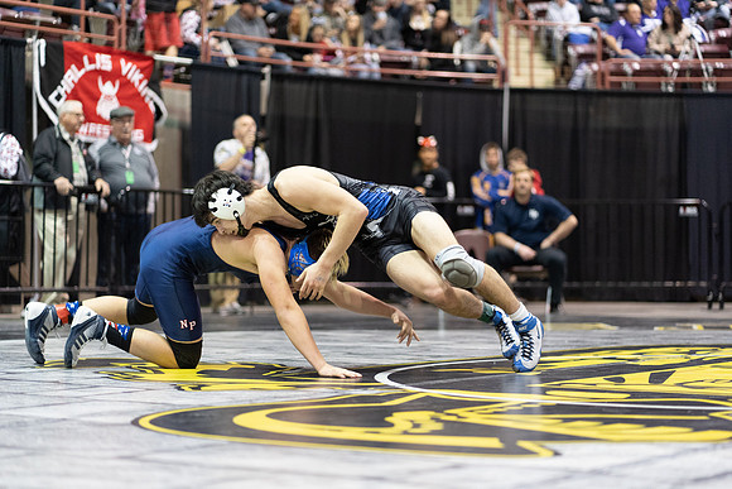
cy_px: 244
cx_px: 366
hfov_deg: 23.9
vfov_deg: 16.1
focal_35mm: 85
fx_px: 1729
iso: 3200
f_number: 1.8
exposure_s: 1/500
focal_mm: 85
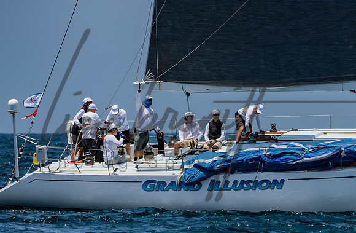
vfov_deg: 1.6
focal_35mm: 857
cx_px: 342
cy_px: 44
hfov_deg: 2.4
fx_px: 8418
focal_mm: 310
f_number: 5.6
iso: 320
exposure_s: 1/1600
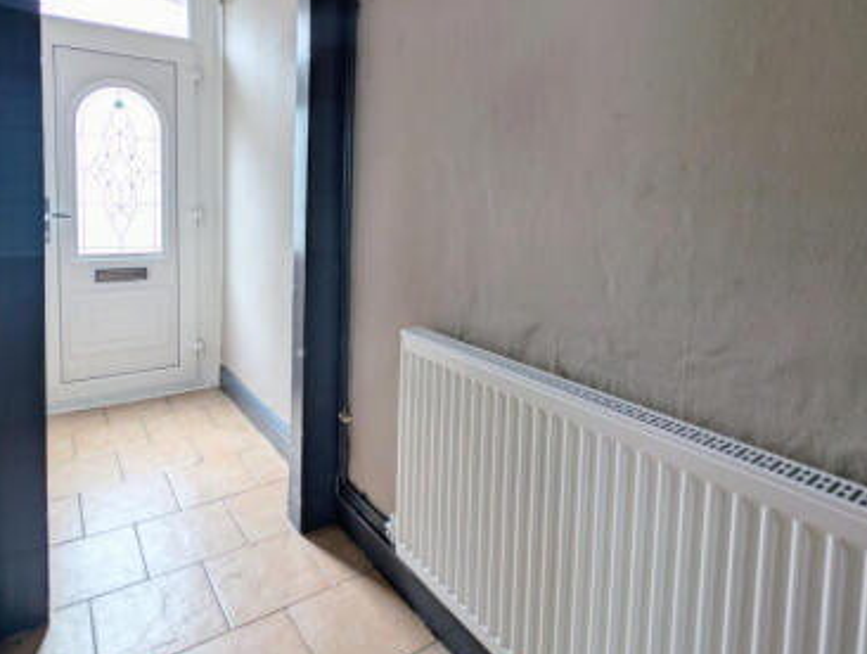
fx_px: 477
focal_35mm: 19
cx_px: 379
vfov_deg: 67.5
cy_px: 233
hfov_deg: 84.1
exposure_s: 1/16.7
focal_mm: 2.23
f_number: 1.95
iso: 60
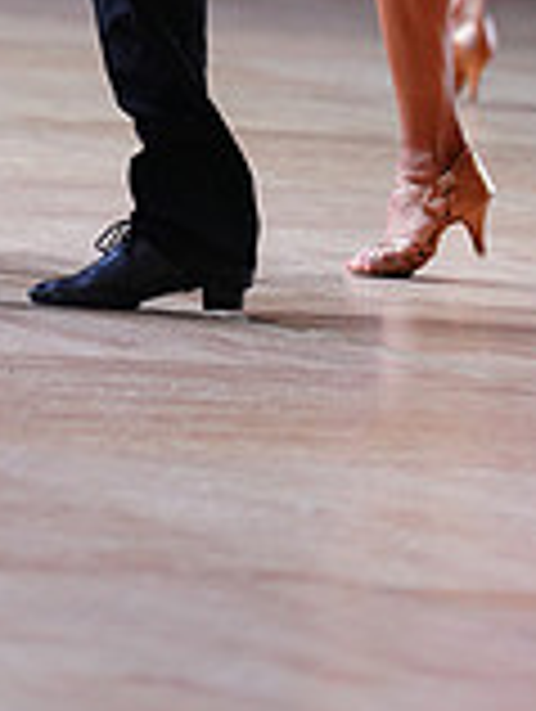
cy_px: -554
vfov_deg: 3.6
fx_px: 11407
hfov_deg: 2.7
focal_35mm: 554
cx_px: -327
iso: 1000
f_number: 2.8
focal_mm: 157
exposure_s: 1/500
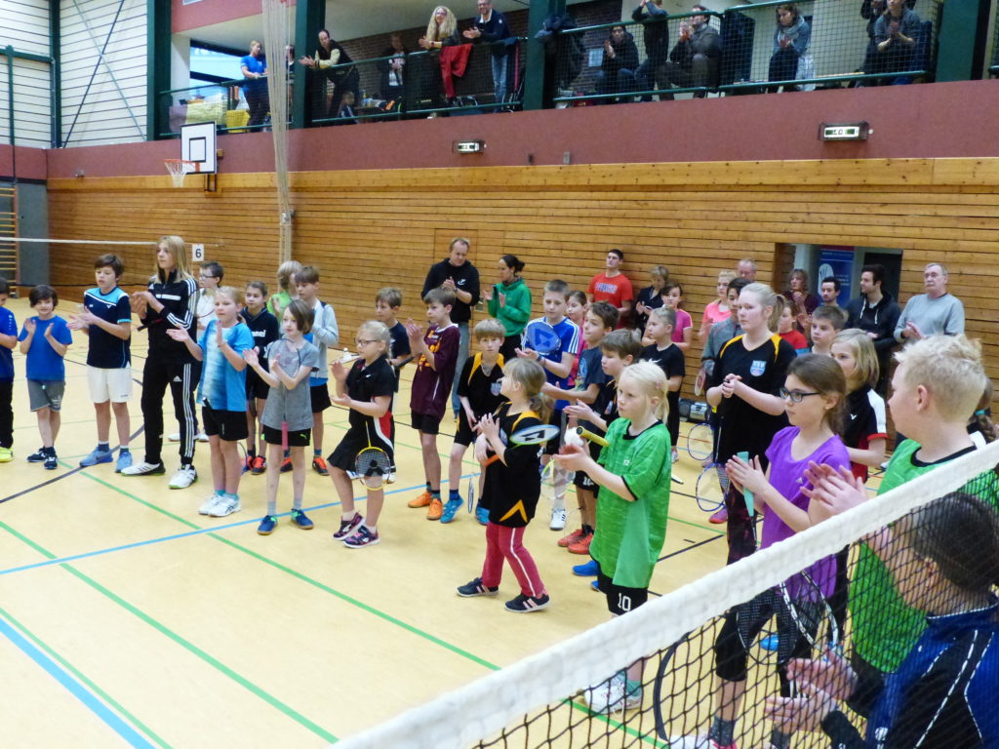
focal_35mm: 31
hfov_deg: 58.4
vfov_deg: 45.4
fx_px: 895
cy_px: 374
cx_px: 500
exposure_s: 1/125
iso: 1600
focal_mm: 5.6
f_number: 4
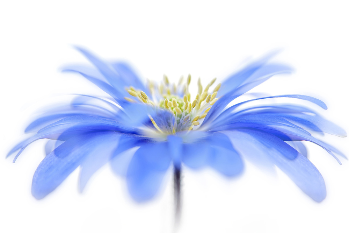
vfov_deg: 13.0
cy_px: 116
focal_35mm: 105
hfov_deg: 19.5
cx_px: 174
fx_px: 1018
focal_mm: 105
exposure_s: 1/60
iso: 100
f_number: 8
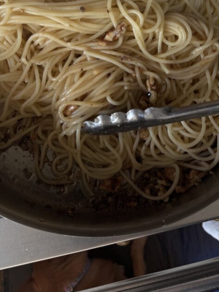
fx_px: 329
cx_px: 111
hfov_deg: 36.8
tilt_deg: -74.3
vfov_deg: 46.1
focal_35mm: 39
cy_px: 71
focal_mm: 6.76
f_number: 1.78
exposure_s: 1/121
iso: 64
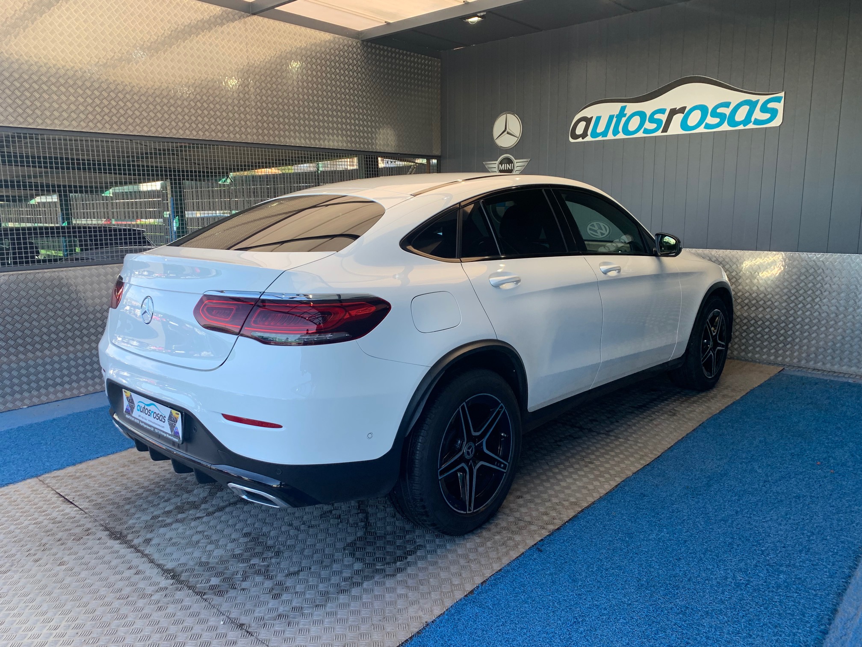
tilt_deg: -8.5
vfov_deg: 53.1
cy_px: 324
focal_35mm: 26
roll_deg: +1.9
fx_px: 647
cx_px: 431
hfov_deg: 67.3
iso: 25
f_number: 1.8
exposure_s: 1/193
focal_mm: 4.25
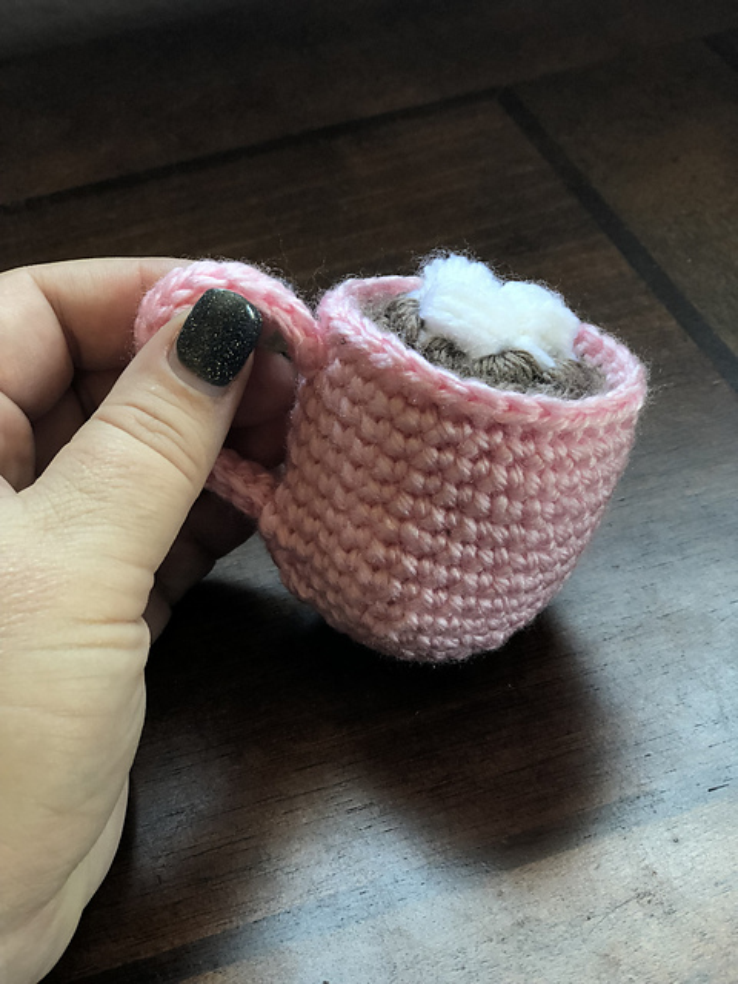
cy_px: 492
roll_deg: +6.4
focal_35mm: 57
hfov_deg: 25.7
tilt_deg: -42.4
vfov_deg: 33.8
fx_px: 1620
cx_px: 369
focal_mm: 6.6
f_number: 2.8
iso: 100
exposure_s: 1/30
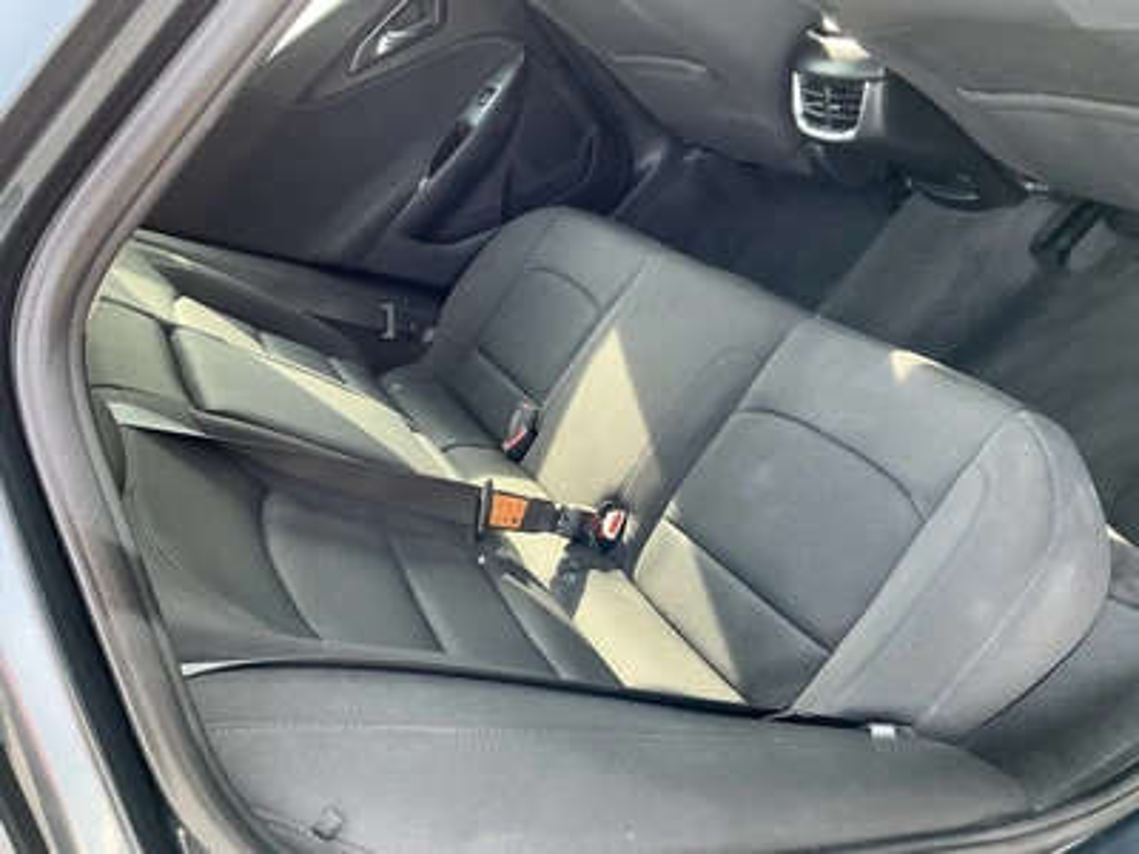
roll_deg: +42.3
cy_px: 427
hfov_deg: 63.4
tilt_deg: -34.1
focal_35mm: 28
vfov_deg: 49.7
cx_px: 570
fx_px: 921
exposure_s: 1/113
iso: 64
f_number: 1.8
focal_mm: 3
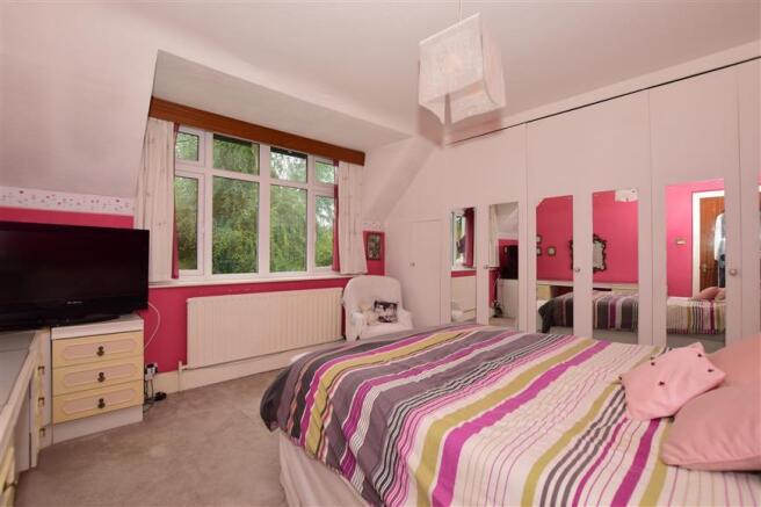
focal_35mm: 15
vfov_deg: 77.3
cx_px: 380
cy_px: 254
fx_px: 317
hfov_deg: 100.4
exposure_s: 1/25
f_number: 7.1
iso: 200
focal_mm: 10
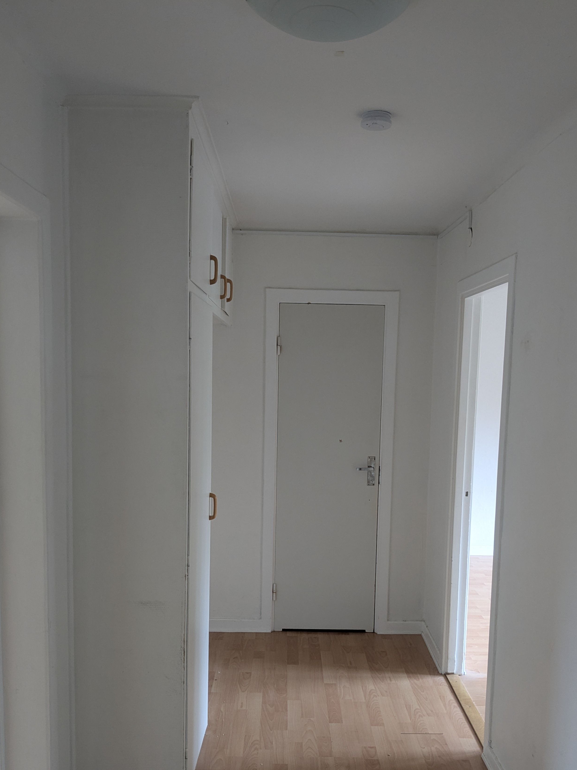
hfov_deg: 42.9
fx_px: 733
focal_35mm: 33
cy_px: 461
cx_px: 302
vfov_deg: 55.0
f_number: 1.73
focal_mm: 4.38
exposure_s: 1/25
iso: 68
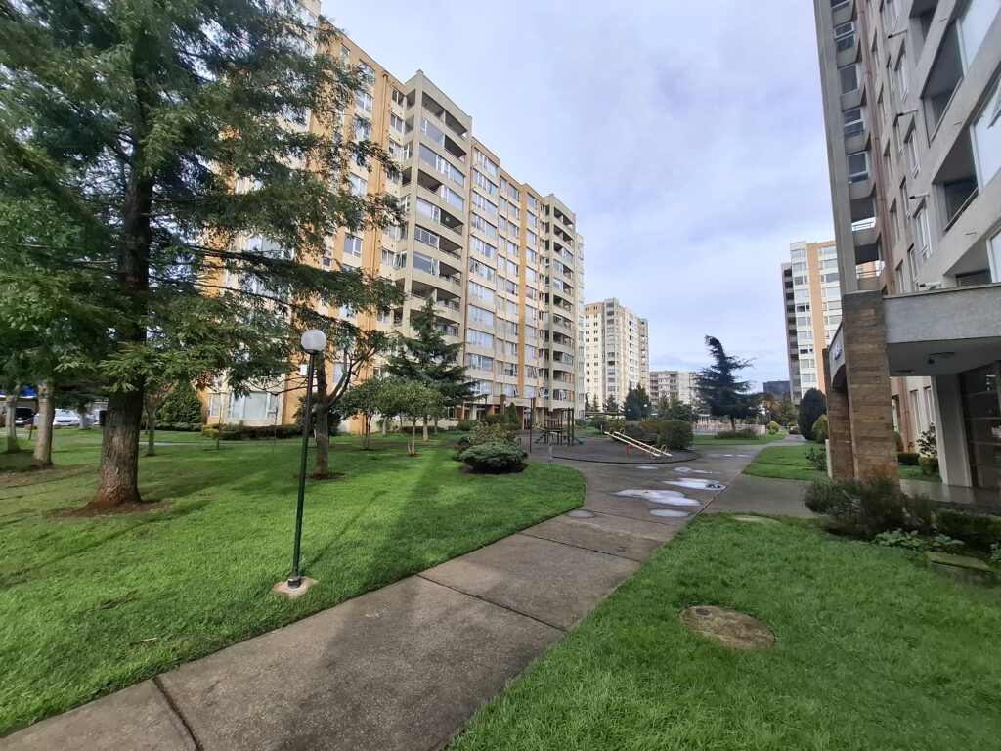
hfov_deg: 106.2
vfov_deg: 89.9
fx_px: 376
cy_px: 376
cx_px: 500
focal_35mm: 13
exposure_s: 1/819
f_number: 2.2
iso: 40
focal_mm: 1.74
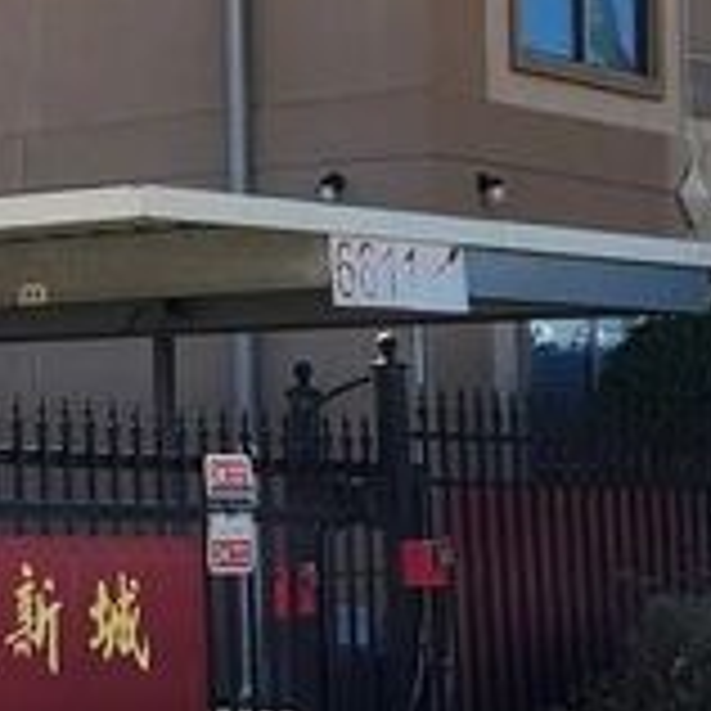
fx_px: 3067
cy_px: 320
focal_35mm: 132
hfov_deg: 12.2
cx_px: -549
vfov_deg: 13.2
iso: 20
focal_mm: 5.4
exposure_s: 1/1179
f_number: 1.8
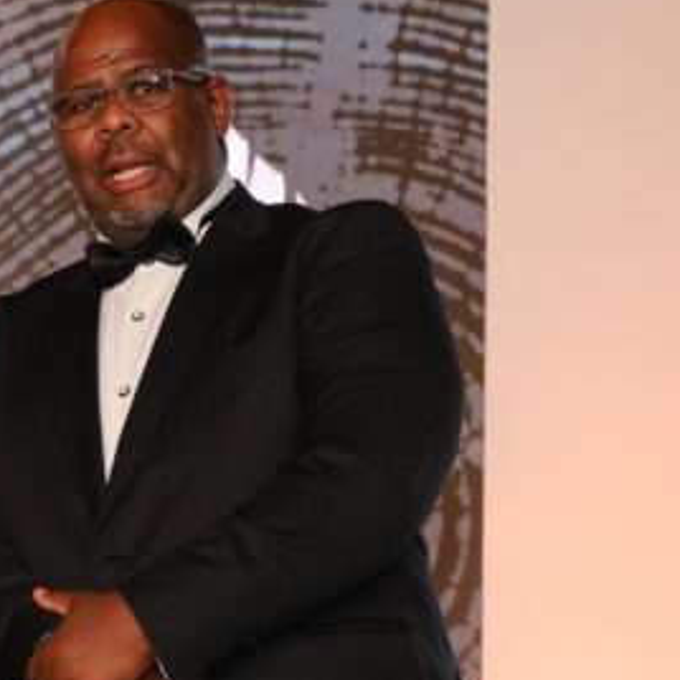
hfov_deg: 8.8
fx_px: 4334
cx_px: -271
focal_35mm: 195
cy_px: 495
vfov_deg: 9.0
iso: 1600
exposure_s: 1/80
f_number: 5
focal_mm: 53.3
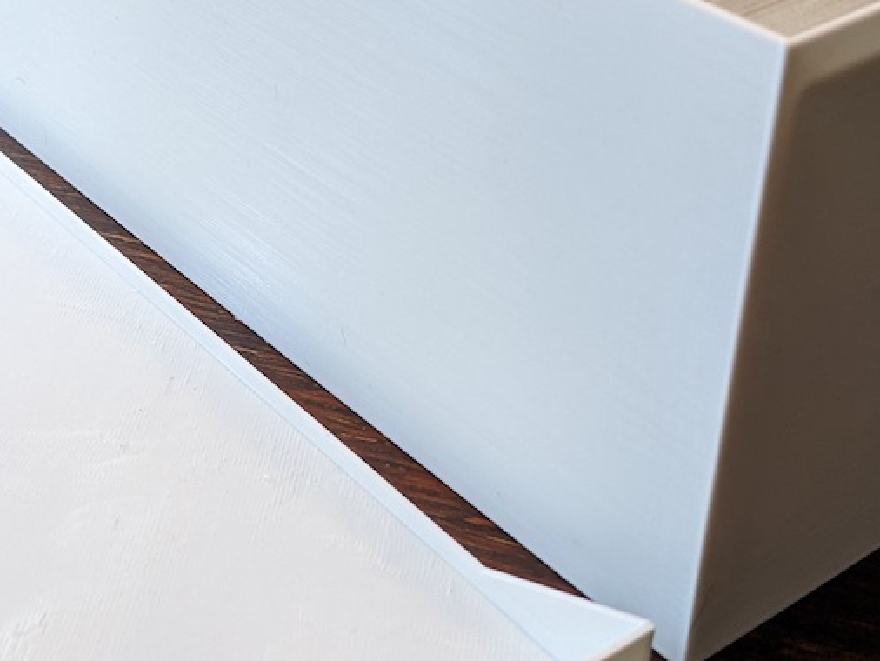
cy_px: 306
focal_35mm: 64
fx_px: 1628
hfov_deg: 30.0
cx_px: 285
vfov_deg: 22.9
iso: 111
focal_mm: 4.38
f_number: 1.73
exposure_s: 1/30
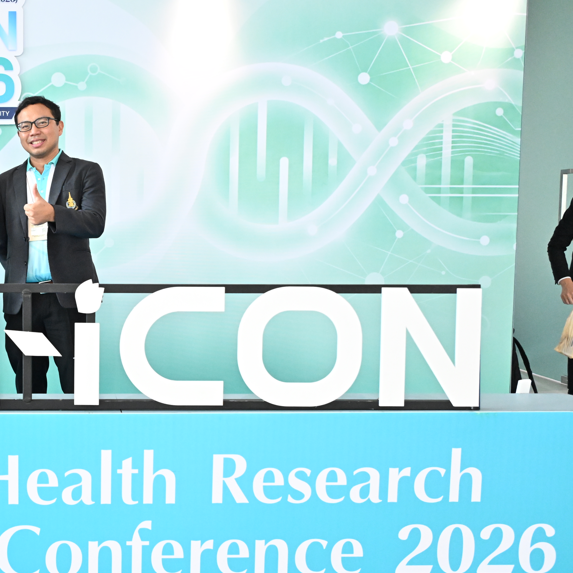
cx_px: 51
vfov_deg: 39.2
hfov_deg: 36.6
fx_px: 805
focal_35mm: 43
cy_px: 283
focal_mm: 27
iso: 6400
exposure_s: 1/400
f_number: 4
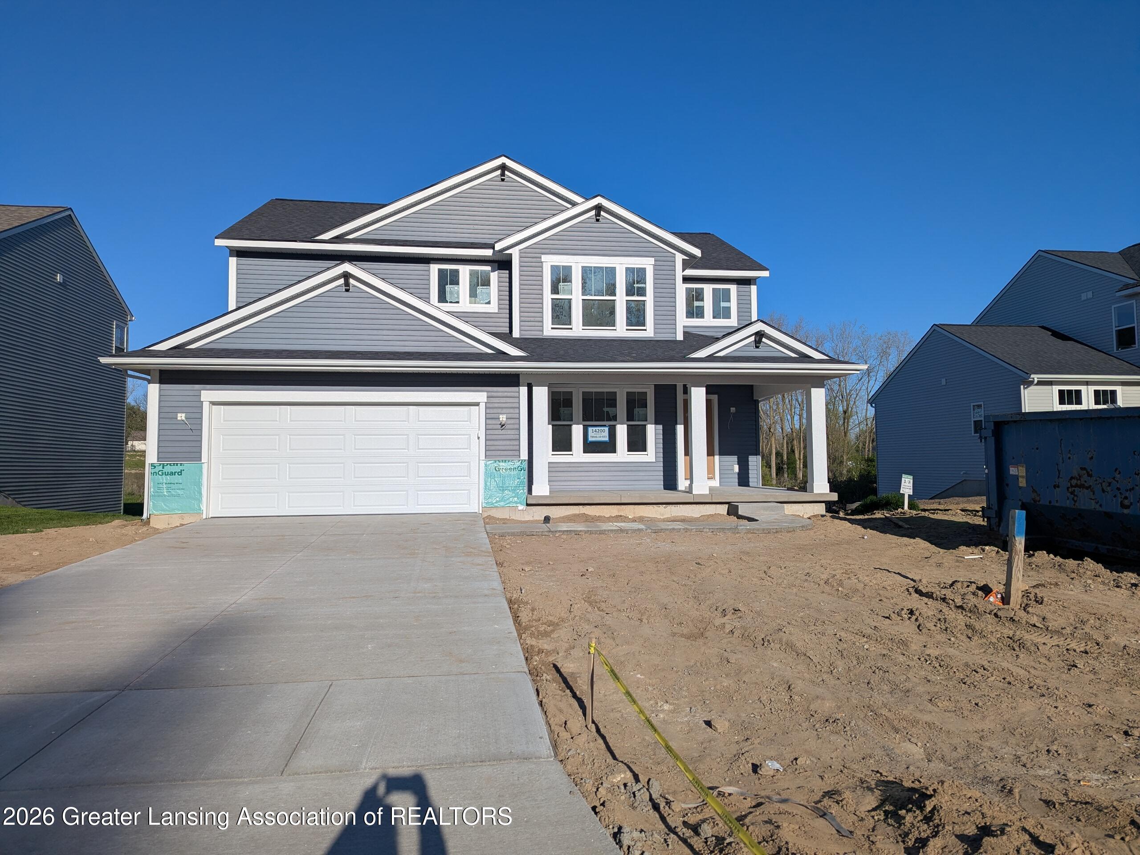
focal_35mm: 24
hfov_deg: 71.6
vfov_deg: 56.8
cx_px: 570
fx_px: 790
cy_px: 428
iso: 41
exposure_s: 1/3774
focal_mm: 6.81
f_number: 1.85
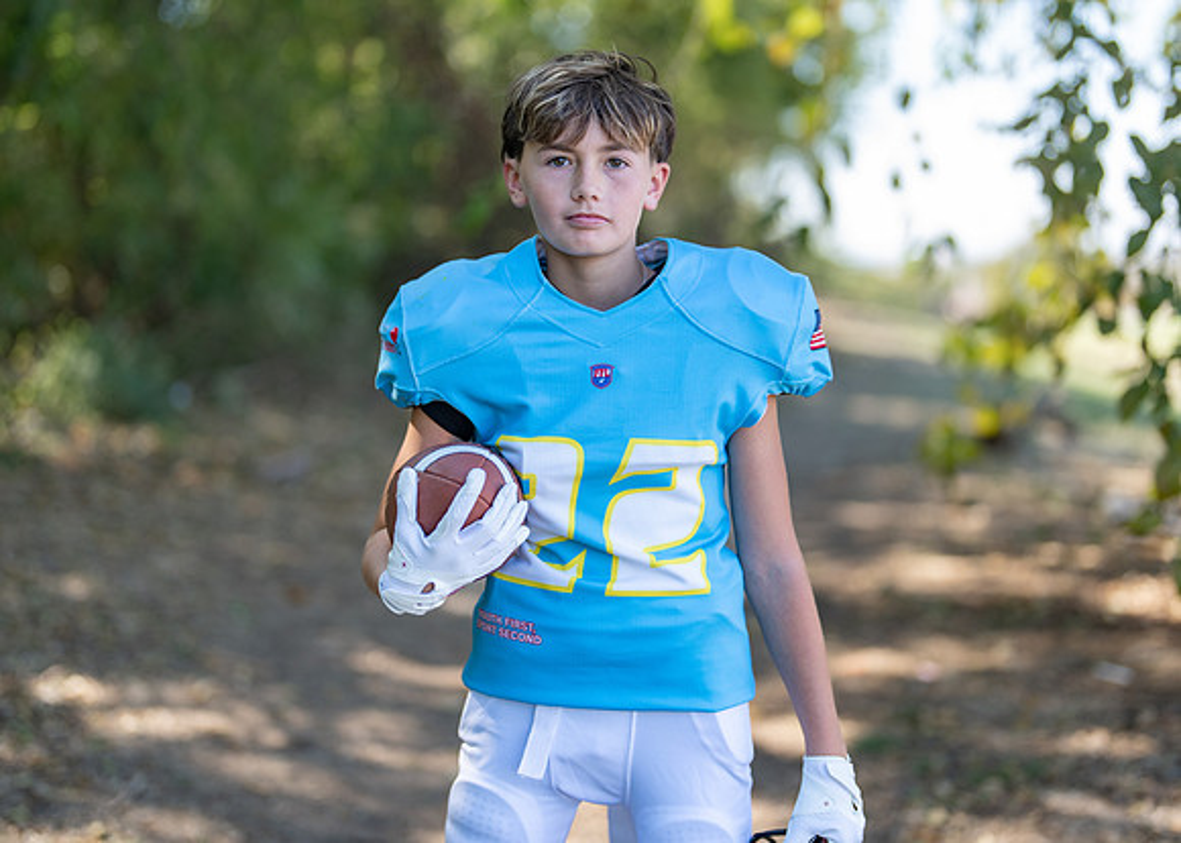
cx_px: 631
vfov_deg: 23.8
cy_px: 373
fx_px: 2000
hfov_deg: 32.9
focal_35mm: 60
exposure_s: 1/1250
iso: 100
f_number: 1.2
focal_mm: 50
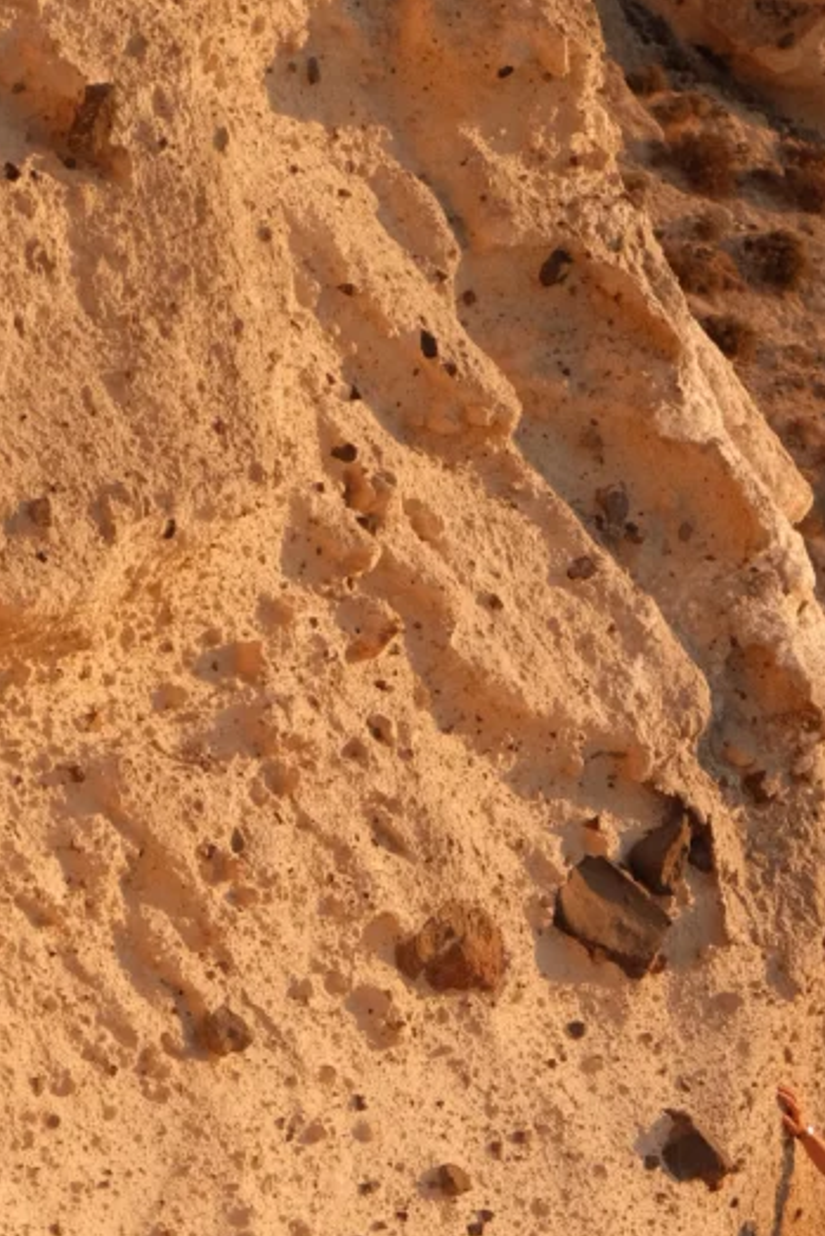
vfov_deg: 14.3
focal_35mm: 143
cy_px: 993
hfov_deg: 9.6
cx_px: 543
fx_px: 4912
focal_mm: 48.4
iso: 2000
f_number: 4
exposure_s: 1/4000
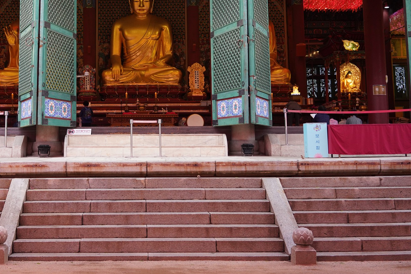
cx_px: 133
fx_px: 605
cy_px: 67
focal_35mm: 53
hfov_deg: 37.1
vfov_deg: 25.2
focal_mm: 35
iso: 1250
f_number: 5
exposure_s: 1/100
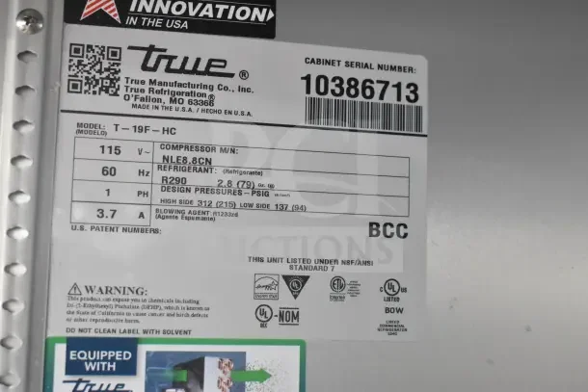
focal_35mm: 54
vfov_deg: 25.1
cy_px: 196
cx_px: 294
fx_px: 882
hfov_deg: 36.9
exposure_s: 1/100
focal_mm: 36
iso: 6400
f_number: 4.8
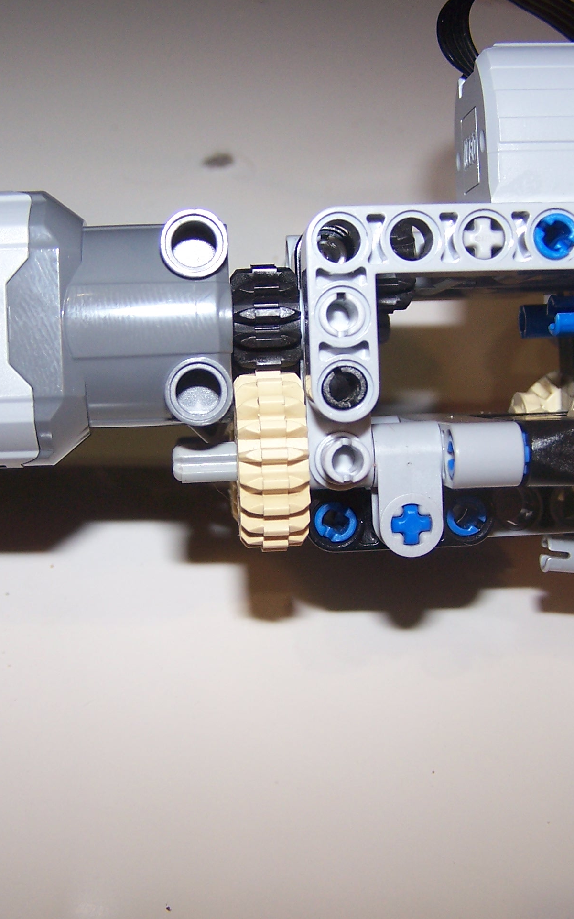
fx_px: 1352
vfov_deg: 37.5
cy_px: 460
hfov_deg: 24.0
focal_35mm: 54
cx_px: 297
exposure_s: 1/60
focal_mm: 6.3
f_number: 2.8
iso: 80
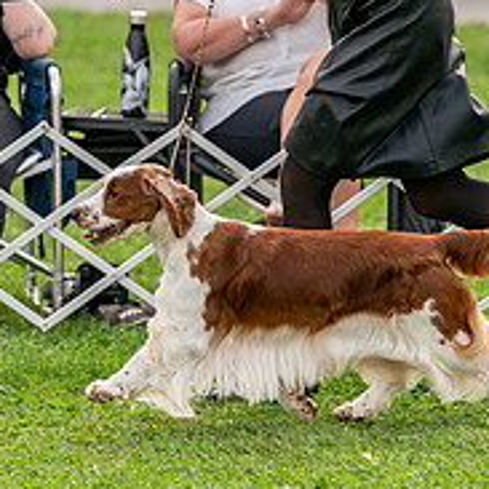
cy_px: 41
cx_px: 216
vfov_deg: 3.3
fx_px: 8503
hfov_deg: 3.3
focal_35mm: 532
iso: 320
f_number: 3.5
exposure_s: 1/1250
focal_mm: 197
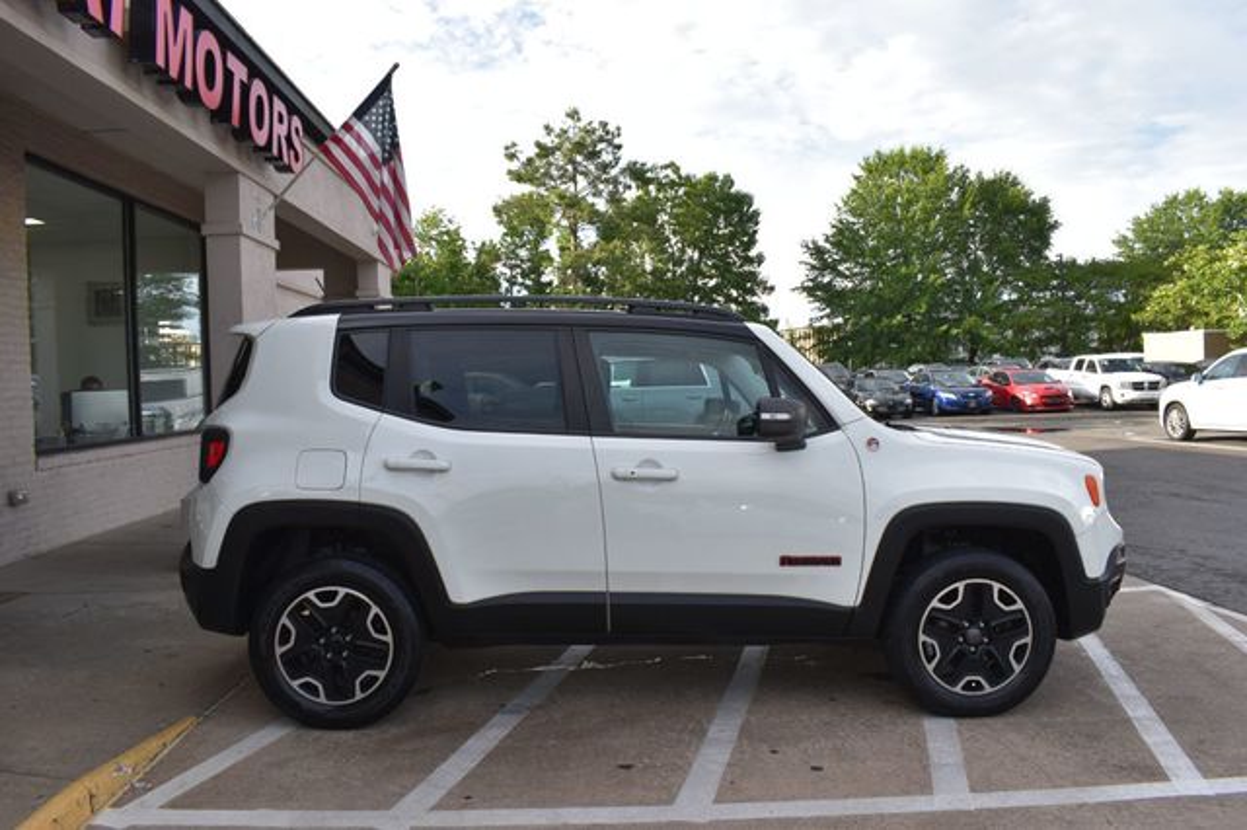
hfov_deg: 67.4
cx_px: 624
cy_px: 415
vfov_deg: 47.9
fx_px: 935
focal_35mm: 27
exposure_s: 1/200
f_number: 10
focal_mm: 18
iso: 400
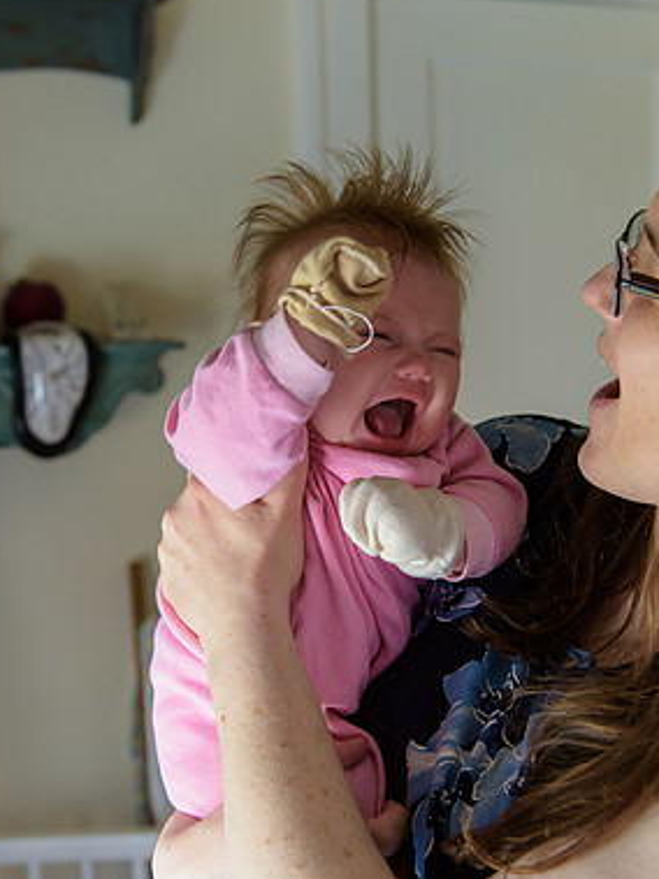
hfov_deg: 26.1
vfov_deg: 34.4
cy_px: 433
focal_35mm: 56
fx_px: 1422
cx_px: 311
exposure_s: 1/250
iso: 1600
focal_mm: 38
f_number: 3.2
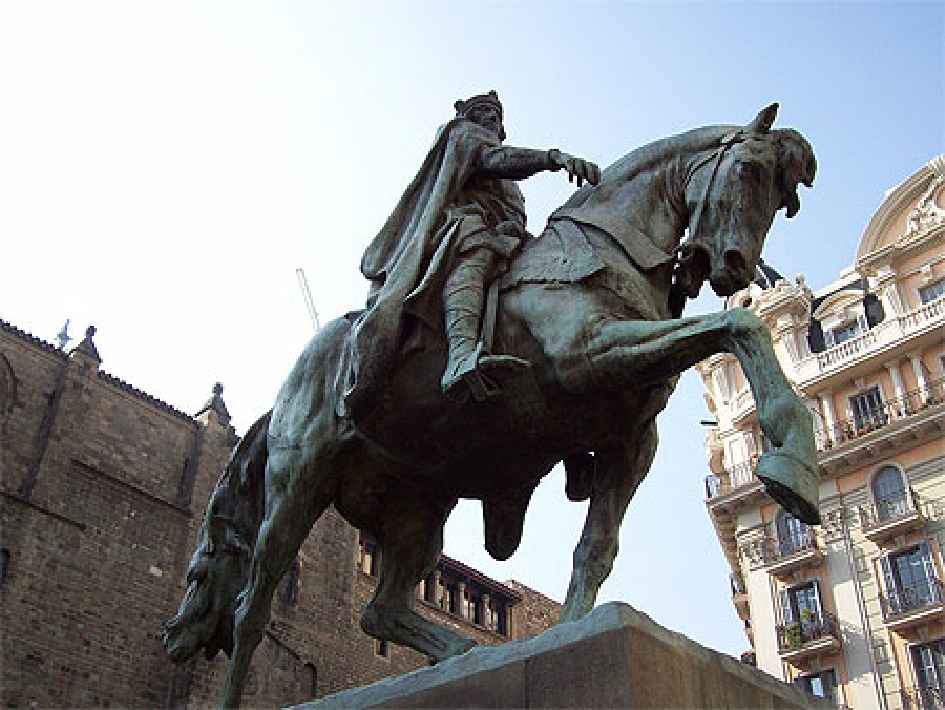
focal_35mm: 36
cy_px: 355
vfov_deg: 39.7
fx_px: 983
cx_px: 472
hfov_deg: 51.3
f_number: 4.8
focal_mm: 6
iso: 80
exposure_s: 1/266
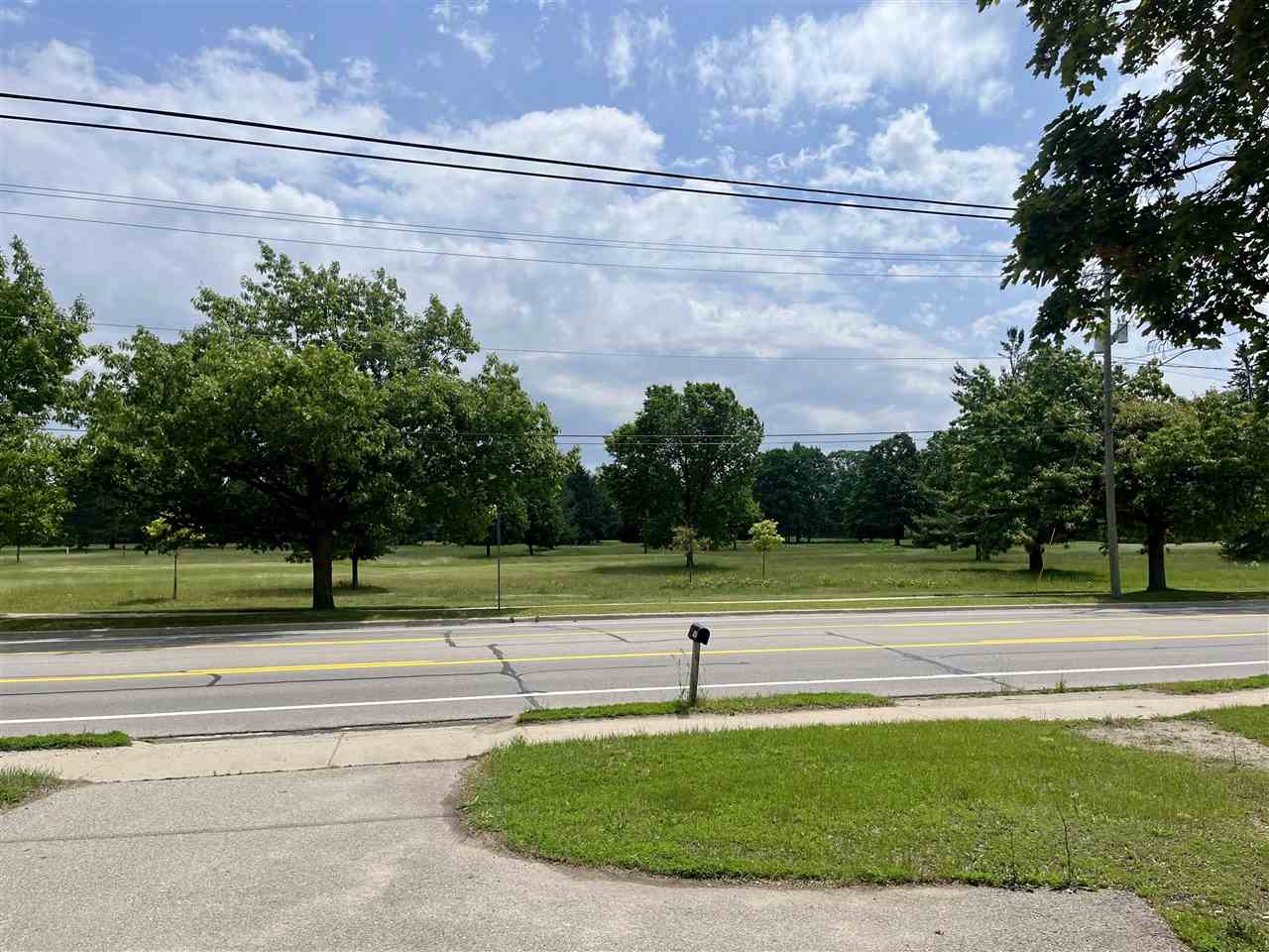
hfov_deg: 67.3
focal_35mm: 26
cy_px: 476
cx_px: 634
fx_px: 953
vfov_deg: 53.1
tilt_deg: +2.2
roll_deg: -0.3
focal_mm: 5.1
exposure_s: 1/7874
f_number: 1.6
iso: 50
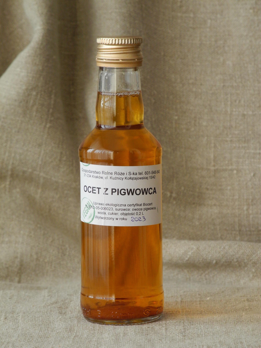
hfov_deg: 7.4
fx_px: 2011
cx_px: 130
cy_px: 174
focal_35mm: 200
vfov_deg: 9.9
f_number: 5.6
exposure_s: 1/30
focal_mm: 42.6
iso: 288
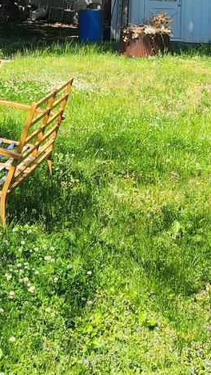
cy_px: -22
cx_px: 117
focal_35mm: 82
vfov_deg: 24.4
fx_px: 815
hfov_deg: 14.7
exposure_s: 1/529
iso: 20
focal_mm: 5.4
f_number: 1.8
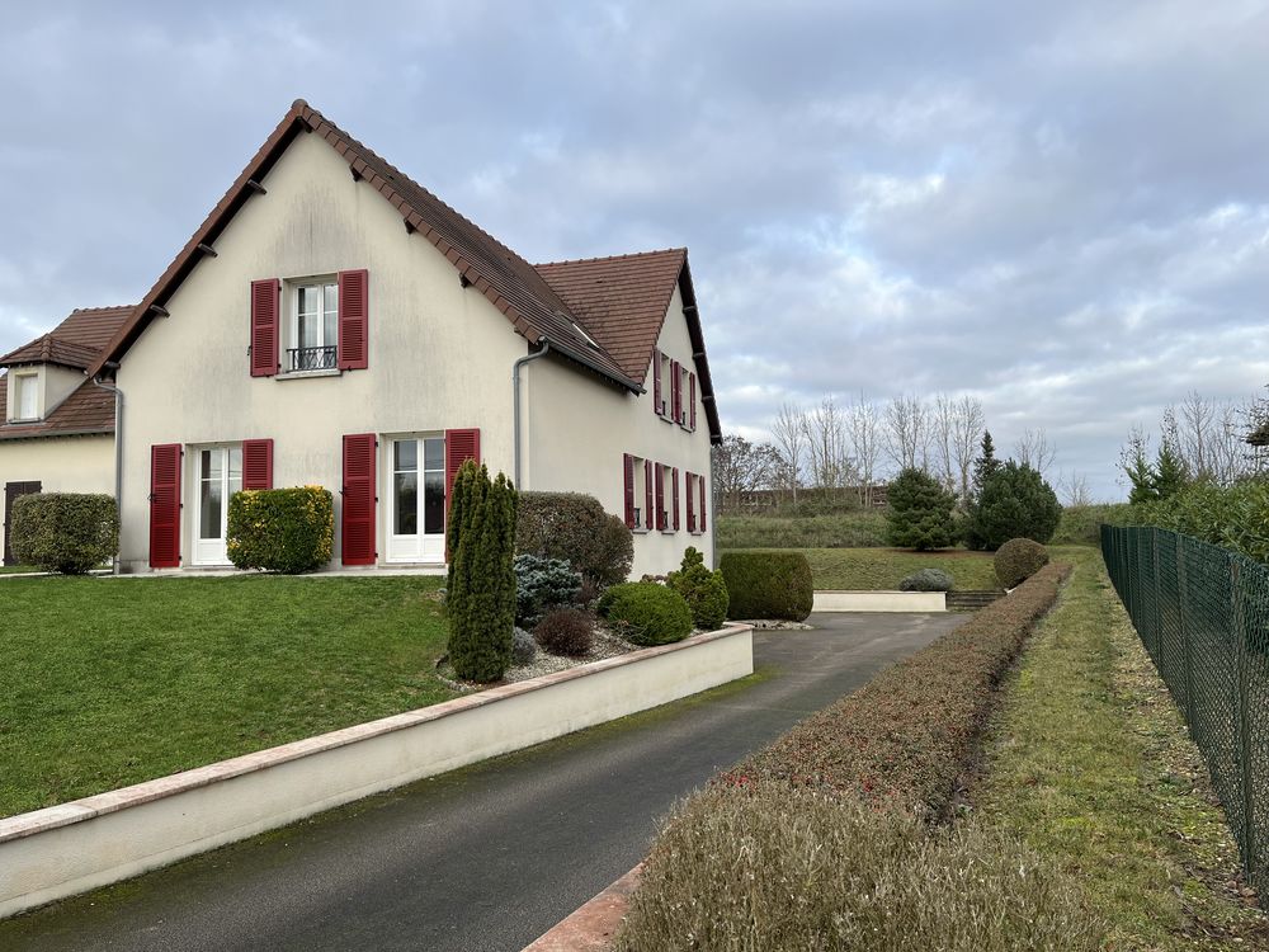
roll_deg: +1.0
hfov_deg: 67.3
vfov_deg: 53.1
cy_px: 476
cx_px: 634
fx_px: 953
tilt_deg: +4.0
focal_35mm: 26
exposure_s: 1/1422
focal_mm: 5.1
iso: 50
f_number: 1.6
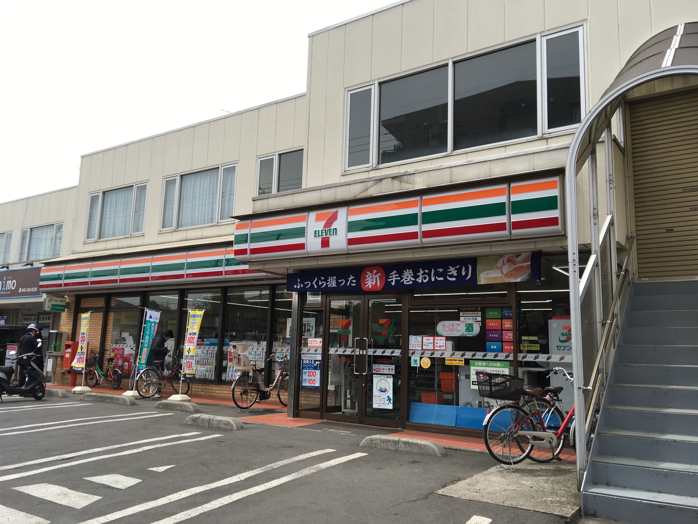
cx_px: 349
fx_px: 585
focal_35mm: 29
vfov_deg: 48.2
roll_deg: -2.2
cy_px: 262
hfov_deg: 61.7
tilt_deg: +11.1
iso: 25
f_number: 2.2
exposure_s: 1/836
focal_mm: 4.15
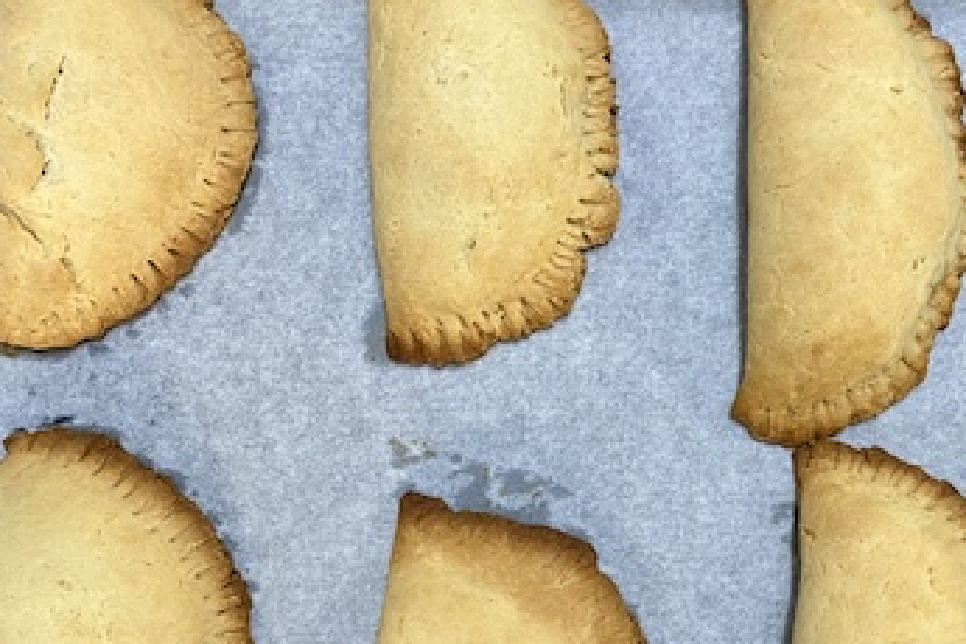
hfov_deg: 41.4
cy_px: 456
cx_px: 636
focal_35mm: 47
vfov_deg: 28.4
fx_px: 1261
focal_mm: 4.25
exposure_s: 1/49
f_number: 1.8
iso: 160
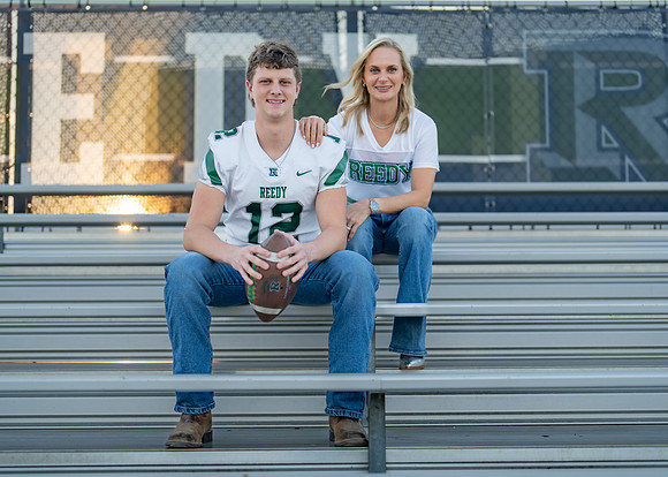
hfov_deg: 33.5
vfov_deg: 24.3
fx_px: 1109
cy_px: 215
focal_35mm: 58
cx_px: 347
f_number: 1.2
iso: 100
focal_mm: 50
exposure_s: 1/1250
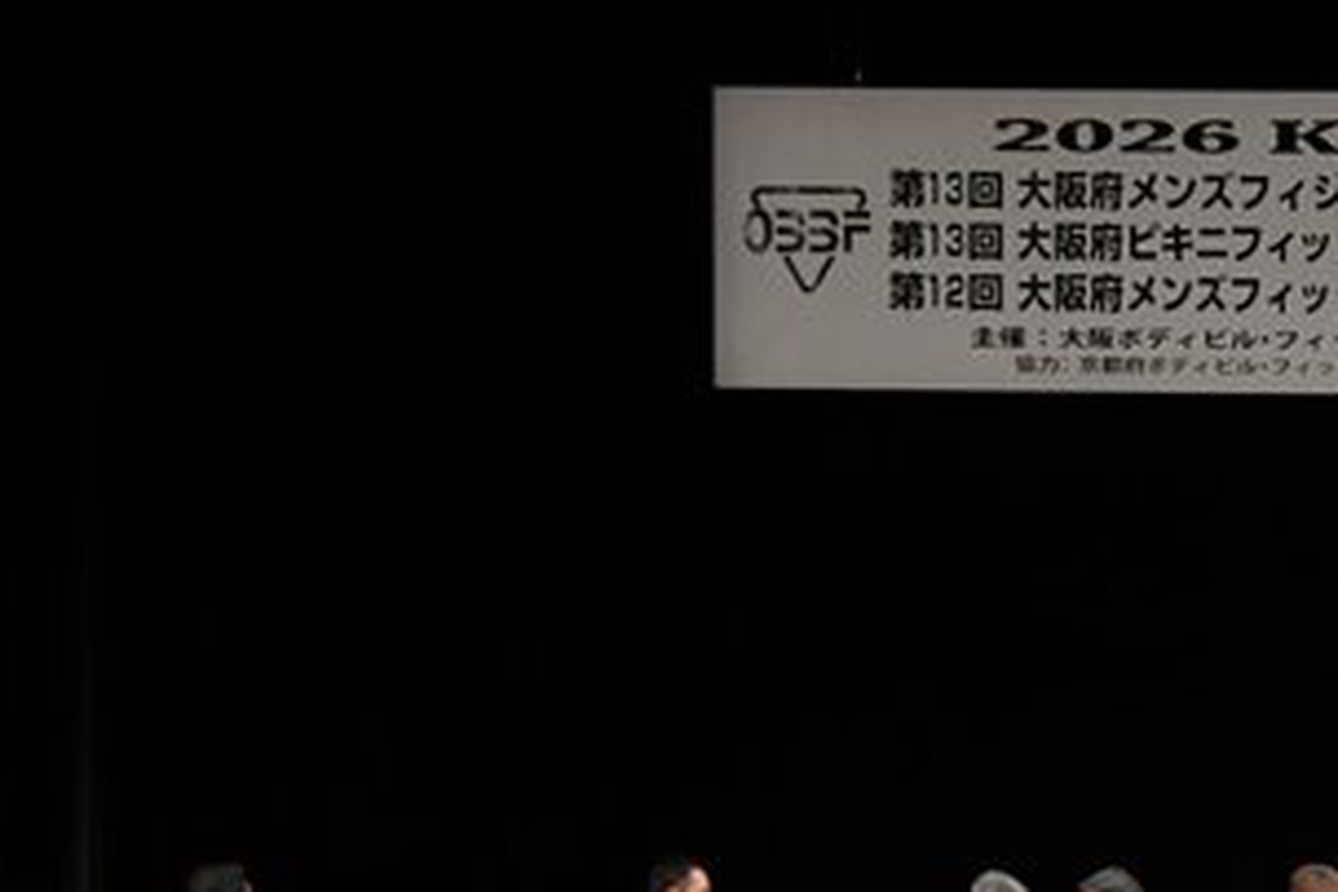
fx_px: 6838
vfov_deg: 7.4
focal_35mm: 184
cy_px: 936
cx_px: 1654
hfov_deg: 11.0
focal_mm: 48
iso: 3200
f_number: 5.6
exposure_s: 1/400
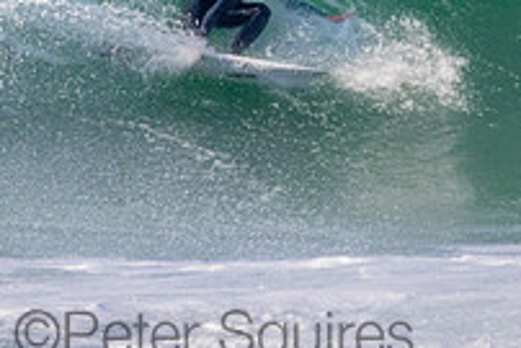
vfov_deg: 0.6
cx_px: 214
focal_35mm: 2300
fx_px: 33309
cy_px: -94
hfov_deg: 0.9
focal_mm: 800
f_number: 11
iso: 2000
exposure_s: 1/2000
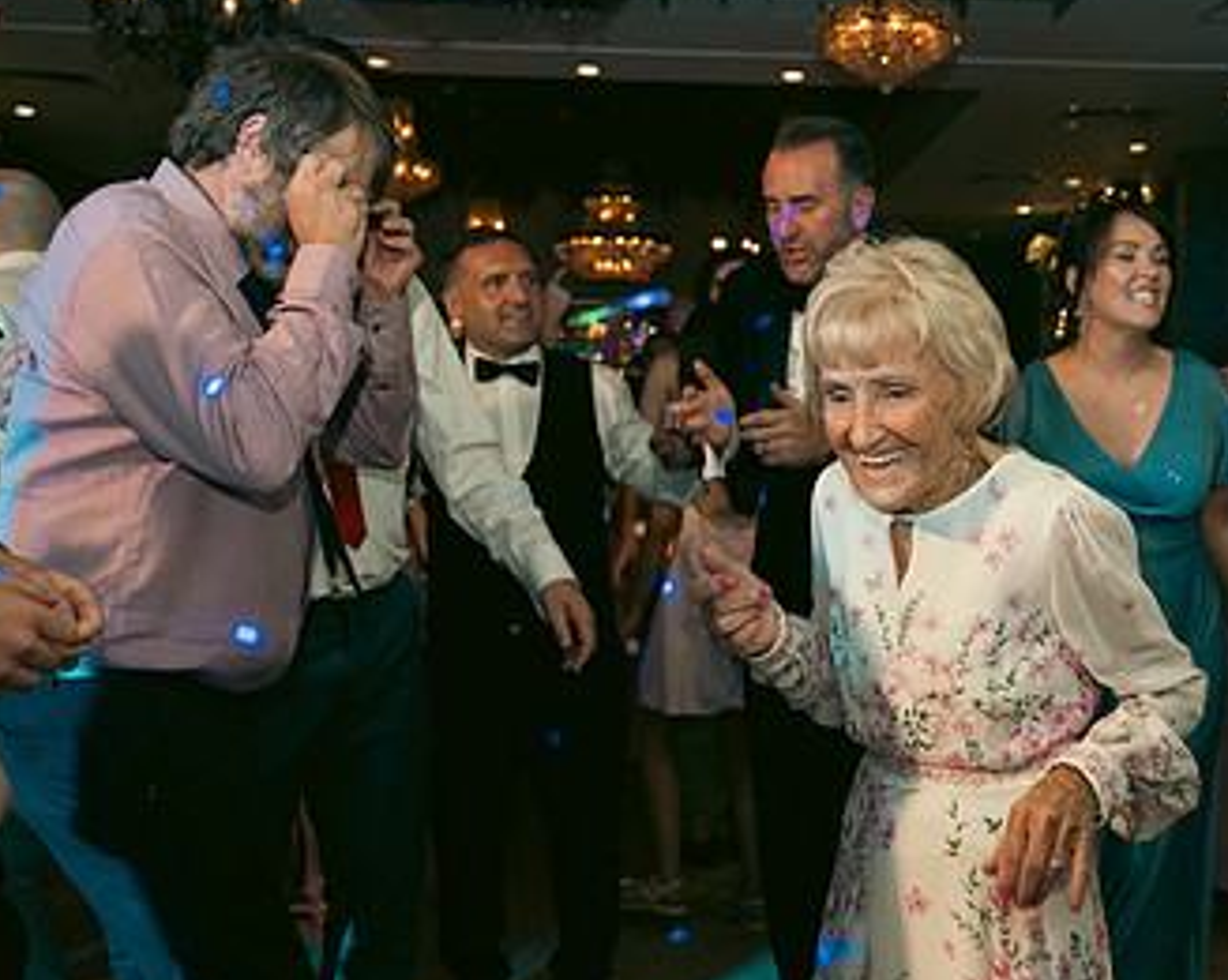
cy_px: 610
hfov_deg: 40.6
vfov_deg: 33.2
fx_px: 1634
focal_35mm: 45
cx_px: 837
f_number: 3.5
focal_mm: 27
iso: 2500
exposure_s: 1/160
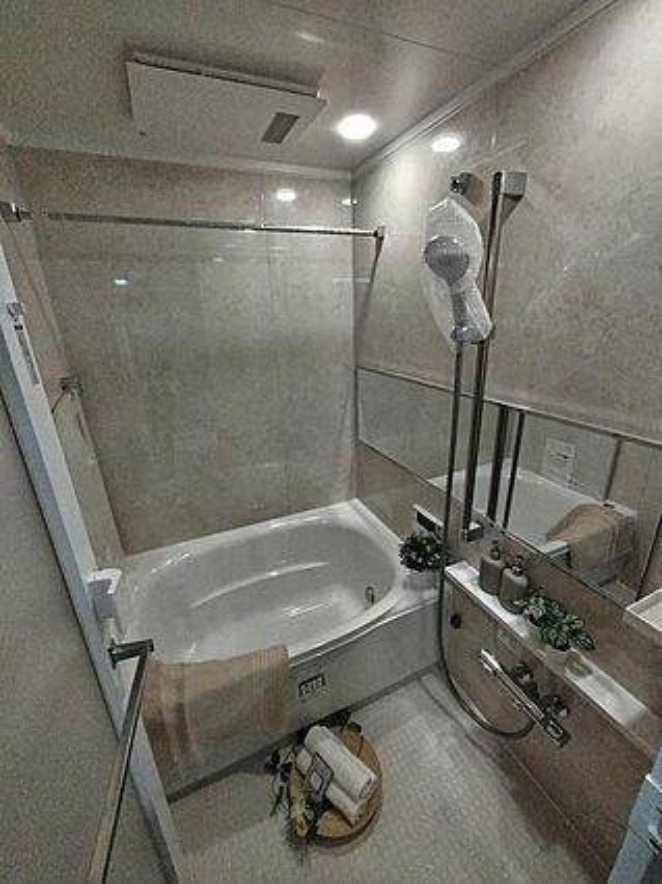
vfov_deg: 98.2
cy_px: 442
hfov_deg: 81.7
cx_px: 331
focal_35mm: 15
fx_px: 383
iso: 498
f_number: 2.4
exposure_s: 1/50
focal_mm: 1.6
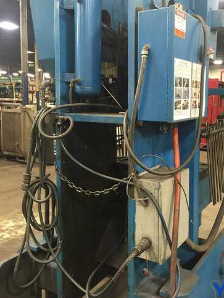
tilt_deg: -5.8
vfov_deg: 51.1
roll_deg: -1.7
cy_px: 126
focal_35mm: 36
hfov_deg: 39.6
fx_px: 310
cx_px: 132
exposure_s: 1/15
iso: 125
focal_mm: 4.15
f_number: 2.2
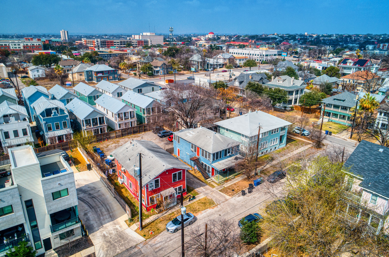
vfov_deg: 52.9
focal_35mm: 24
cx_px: 194
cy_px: 128
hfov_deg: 73.9
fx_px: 259
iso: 100
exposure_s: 1/120
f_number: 5
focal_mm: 8.8
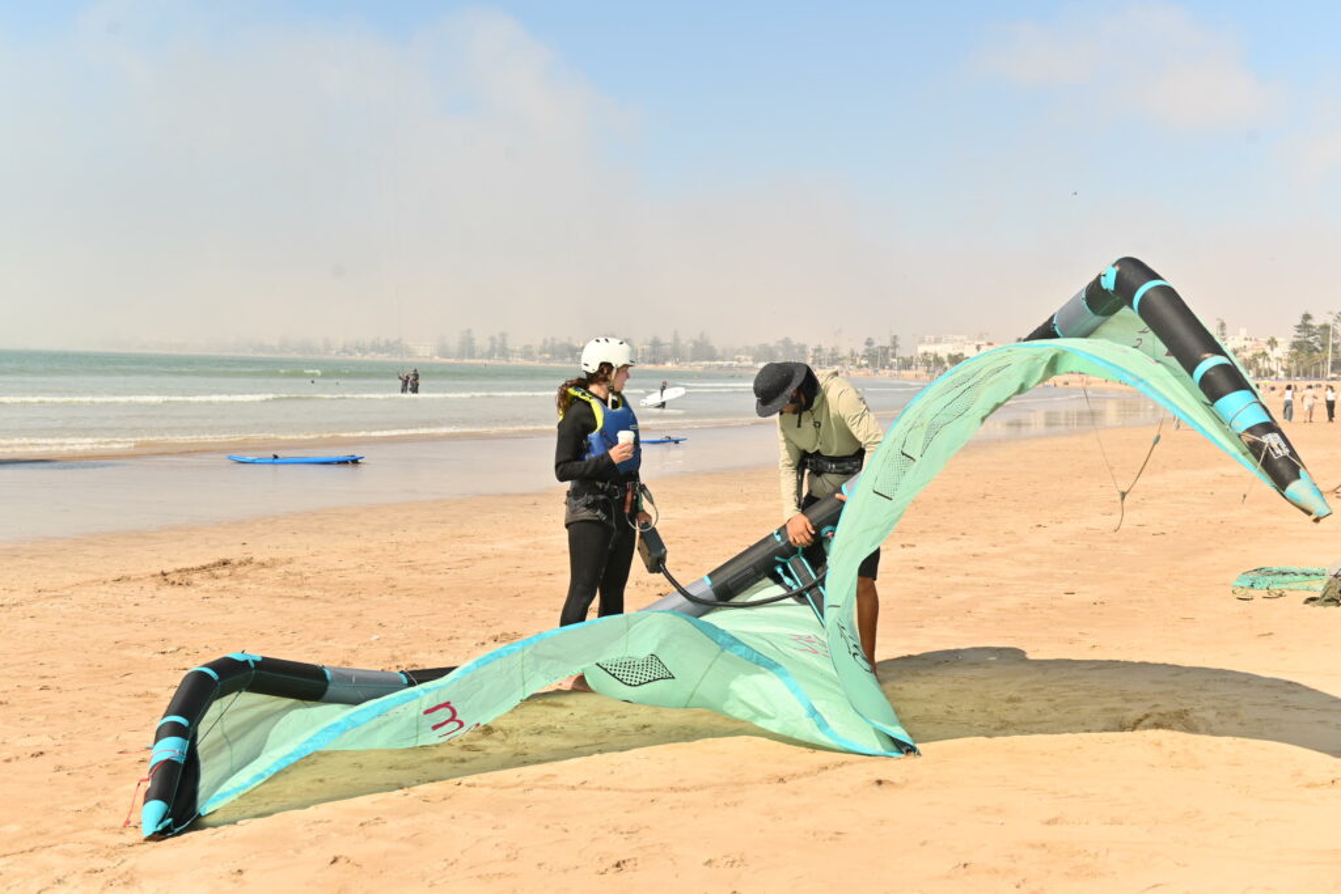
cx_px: 670
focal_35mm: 44
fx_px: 1639
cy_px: 447
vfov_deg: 30.5
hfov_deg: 44.5
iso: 200
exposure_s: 1/1000
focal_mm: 44
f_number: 5.6
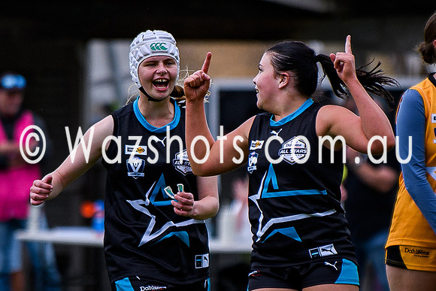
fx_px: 12605
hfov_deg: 2.0
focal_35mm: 1041
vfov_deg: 1.3
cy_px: 249
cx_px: 212
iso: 140
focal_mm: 200
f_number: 2.8
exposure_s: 1/1600
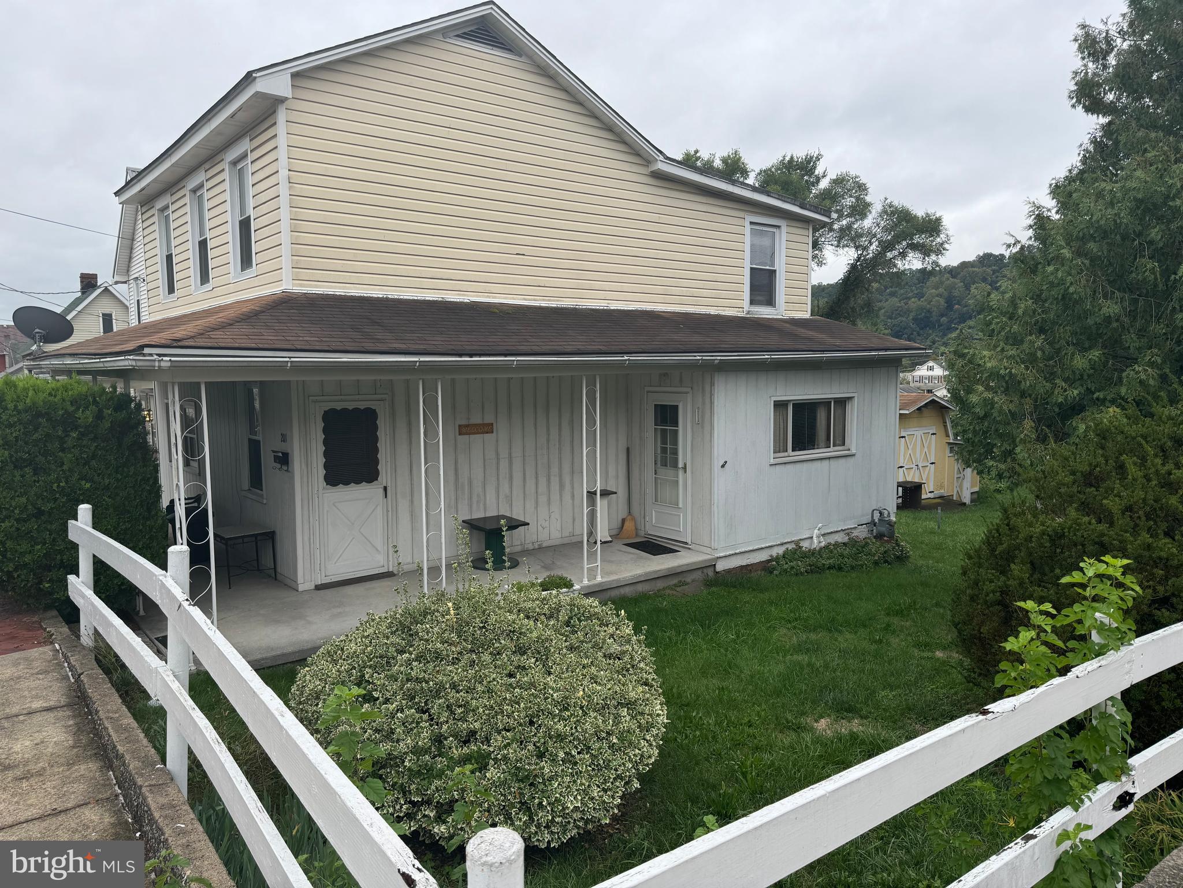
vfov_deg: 56.8
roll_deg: +0.7
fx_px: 820
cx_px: 592
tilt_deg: -5.5
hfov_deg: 71.6
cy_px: 444
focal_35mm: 24
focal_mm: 6.76
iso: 80
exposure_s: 1/325
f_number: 1.78
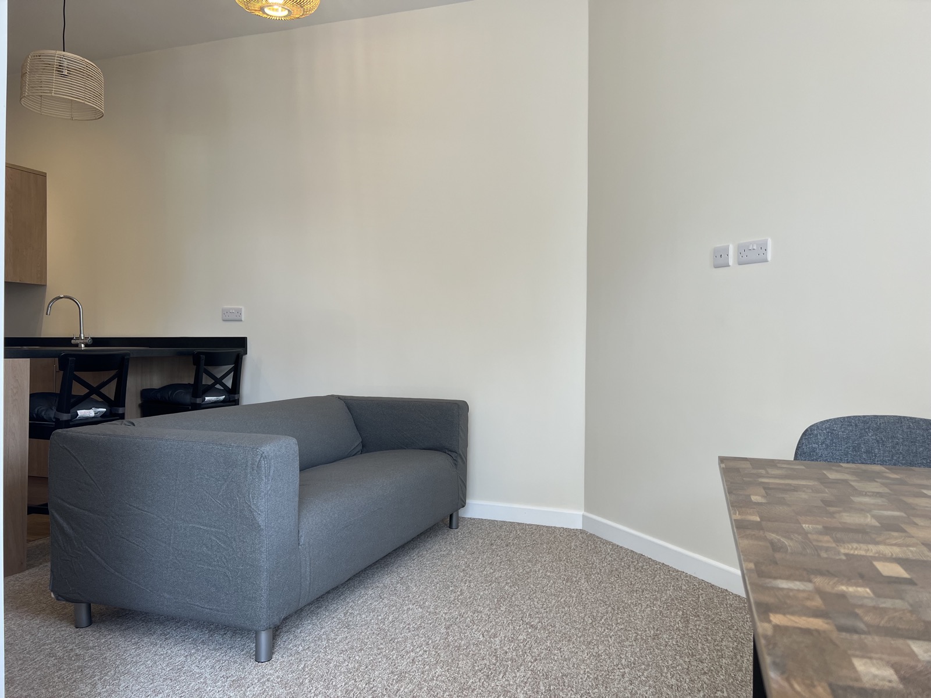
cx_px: 466
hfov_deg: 67.3
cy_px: 349
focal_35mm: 26
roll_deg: +0.0
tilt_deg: +0.2
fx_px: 699
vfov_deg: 53.1
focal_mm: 5.7
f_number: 1.5
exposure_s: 1/100
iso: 40
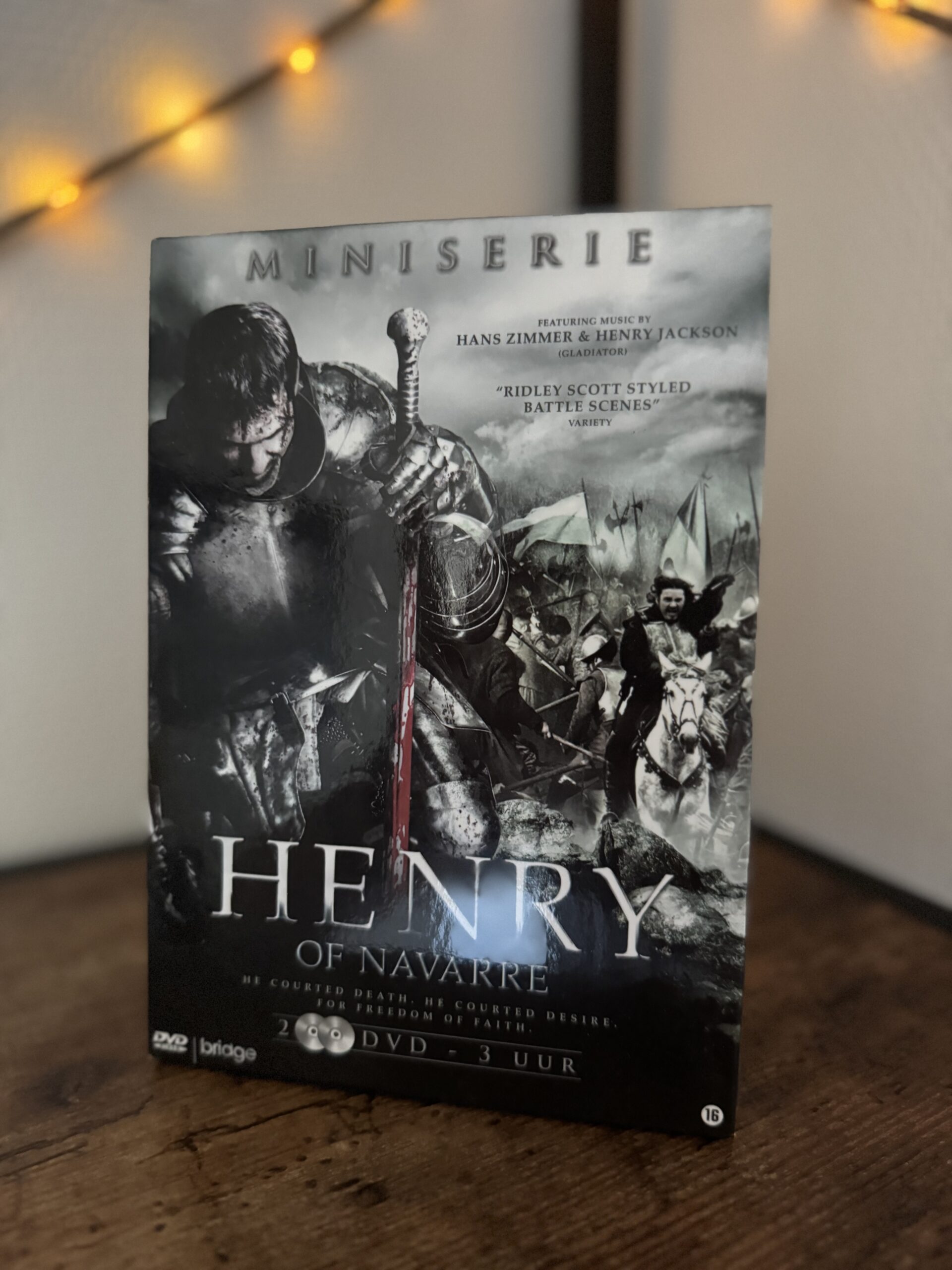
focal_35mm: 24
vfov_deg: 71.6
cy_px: 635
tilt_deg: -11.8
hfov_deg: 56.8
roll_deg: +1.3
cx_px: 476
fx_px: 880
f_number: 1.78
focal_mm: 6.76
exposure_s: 1/28
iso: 1000
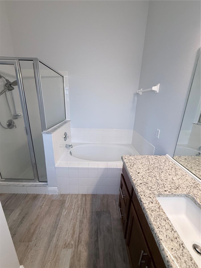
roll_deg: -3.1
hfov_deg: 85.7
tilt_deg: -16.4
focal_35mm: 14
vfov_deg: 102.1
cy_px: 134
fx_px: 108
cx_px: 100
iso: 320
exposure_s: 1/120
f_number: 2.2
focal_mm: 2.22
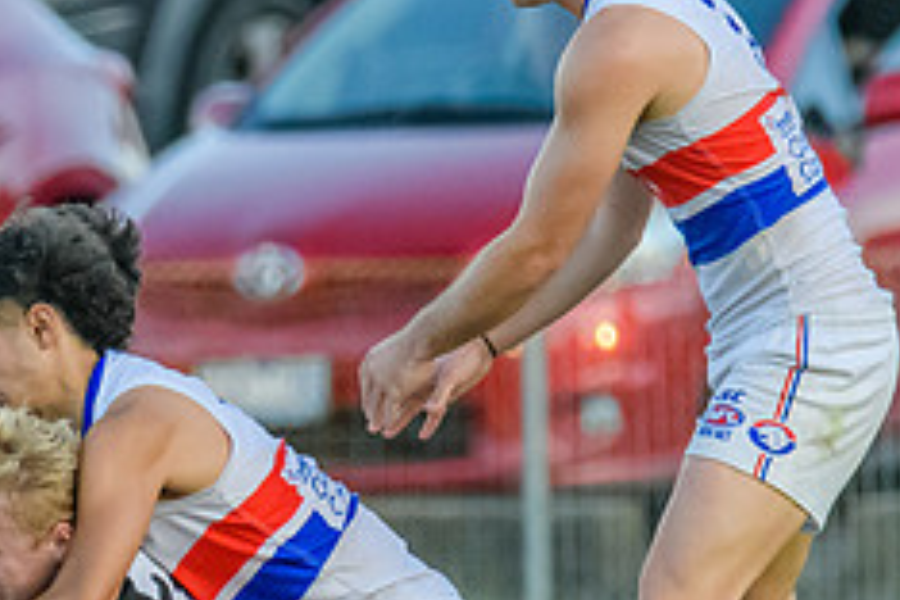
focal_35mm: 1987
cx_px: -25
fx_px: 49671
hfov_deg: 1.0
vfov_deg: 0.7
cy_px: 403
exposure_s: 1/1600
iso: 6400
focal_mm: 600
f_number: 6.3
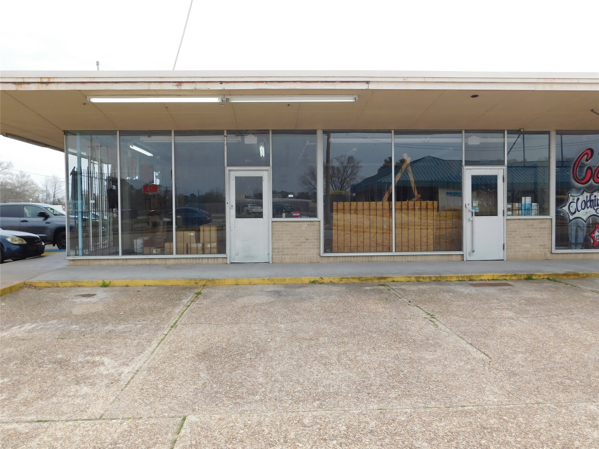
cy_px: 224
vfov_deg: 46.8
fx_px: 519
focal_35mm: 30
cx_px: 300
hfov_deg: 60.0
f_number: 3.2
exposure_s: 1/500
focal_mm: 5.3
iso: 125
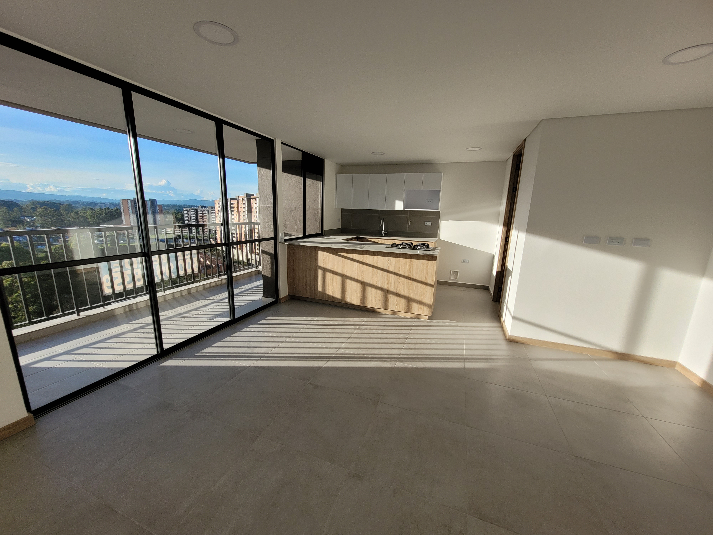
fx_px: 268
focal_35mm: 13
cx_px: 356
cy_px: 268
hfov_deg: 106.2
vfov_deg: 89.9
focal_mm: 1.74
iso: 40
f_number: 2.2
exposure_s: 1/748
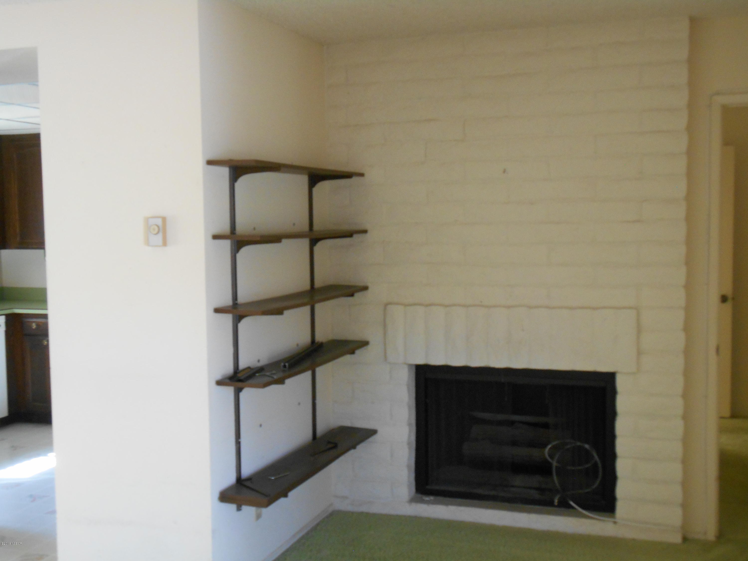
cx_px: 374
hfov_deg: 45.8
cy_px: 280
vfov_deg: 35.1
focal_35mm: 41
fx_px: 886
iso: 360
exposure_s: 1/30
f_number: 3.9
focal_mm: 7.2
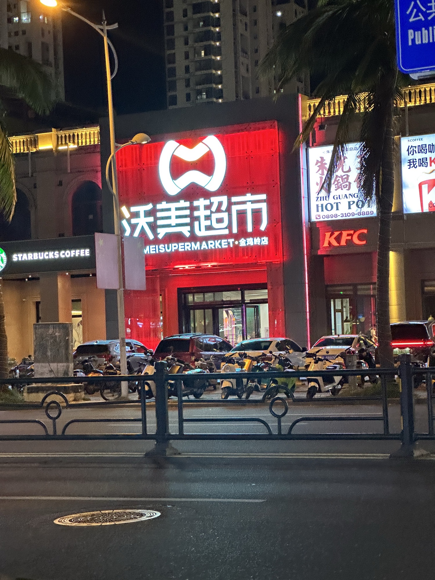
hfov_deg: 19.1
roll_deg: +1.6
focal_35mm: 77
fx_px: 1290
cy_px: 290
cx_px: 218
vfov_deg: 25.3
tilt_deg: +3.5
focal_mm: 9
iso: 800
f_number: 2.8
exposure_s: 1/34
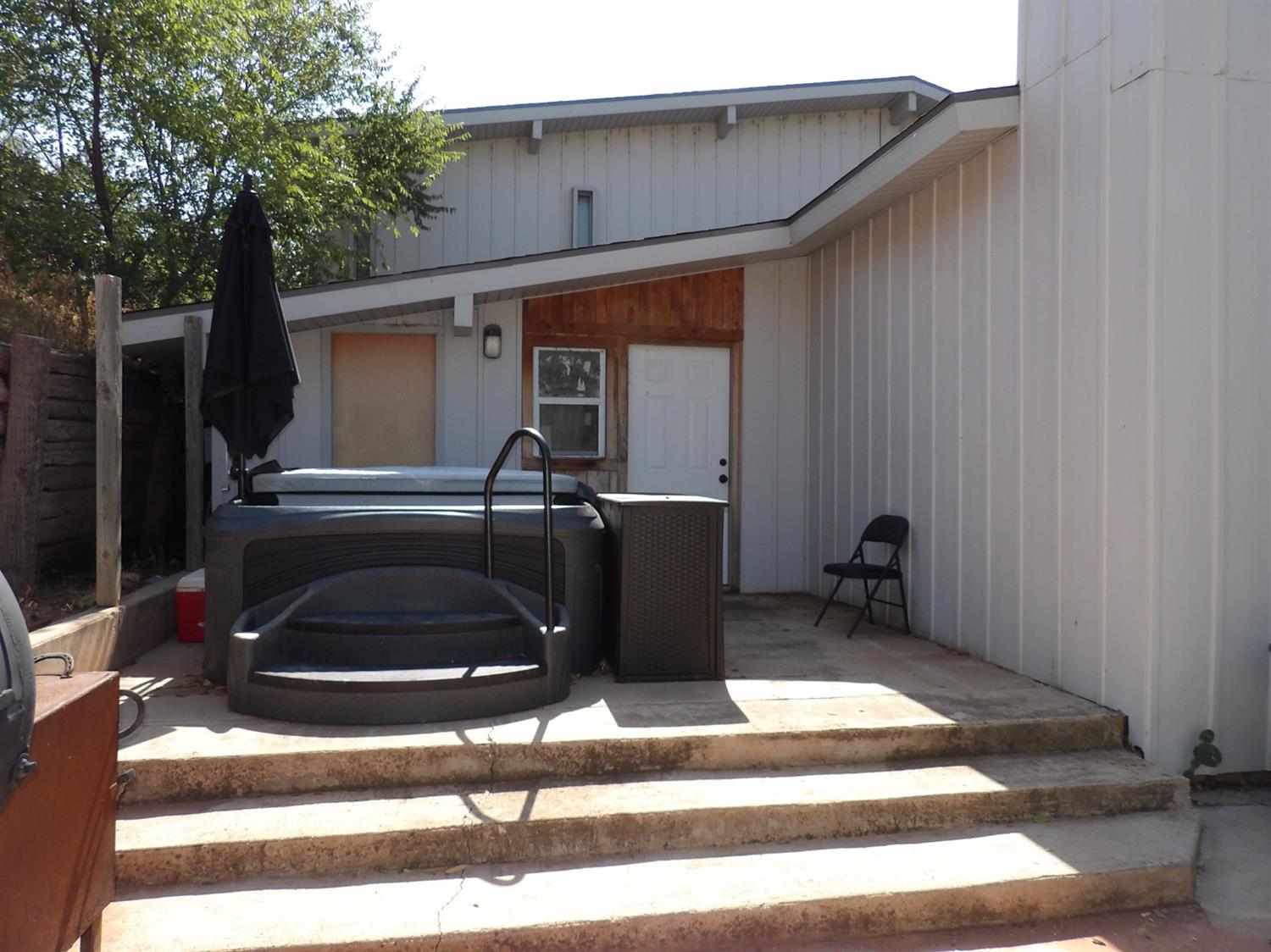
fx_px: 881
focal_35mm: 24
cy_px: 476
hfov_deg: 71.6
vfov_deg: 56.8
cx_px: 636
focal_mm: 4.3
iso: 100
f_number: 3.2
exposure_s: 1/483
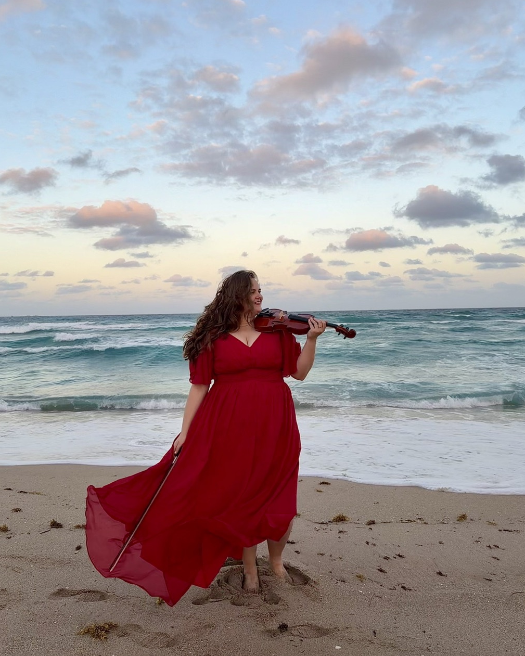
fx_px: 505
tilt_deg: -2.3
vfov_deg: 66.0
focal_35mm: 26
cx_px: 255
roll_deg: -0.8
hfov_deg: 54.9
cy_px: 329
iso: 80
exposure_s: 1/607
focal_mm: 6.76
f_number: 1.78
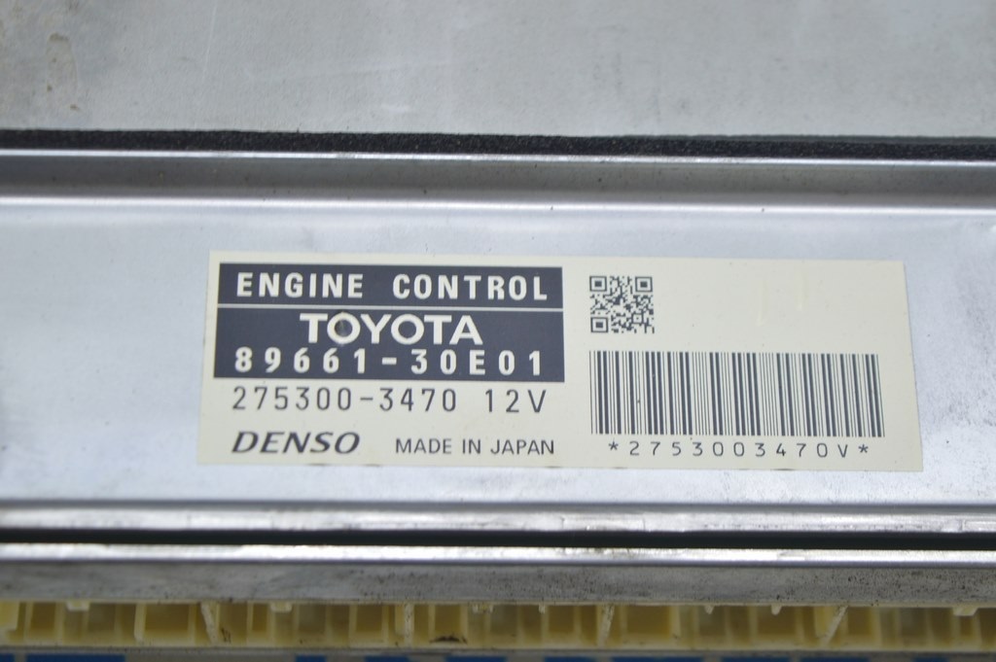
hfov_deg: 24.6
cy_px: 331
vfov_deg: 16.5
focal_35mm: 82
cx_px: 498
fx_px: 2281
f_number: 5.6
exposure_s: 1/20
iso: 400
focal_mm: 55
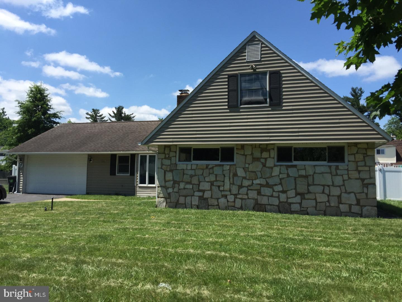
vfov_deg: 48.2
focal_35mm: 29
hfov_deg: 61.7
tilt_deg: +5.8
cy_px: 151
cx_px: 201
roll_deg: -2.6
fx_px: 337
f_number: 2.2
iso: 32
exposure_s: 1/1980
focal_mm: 4.15
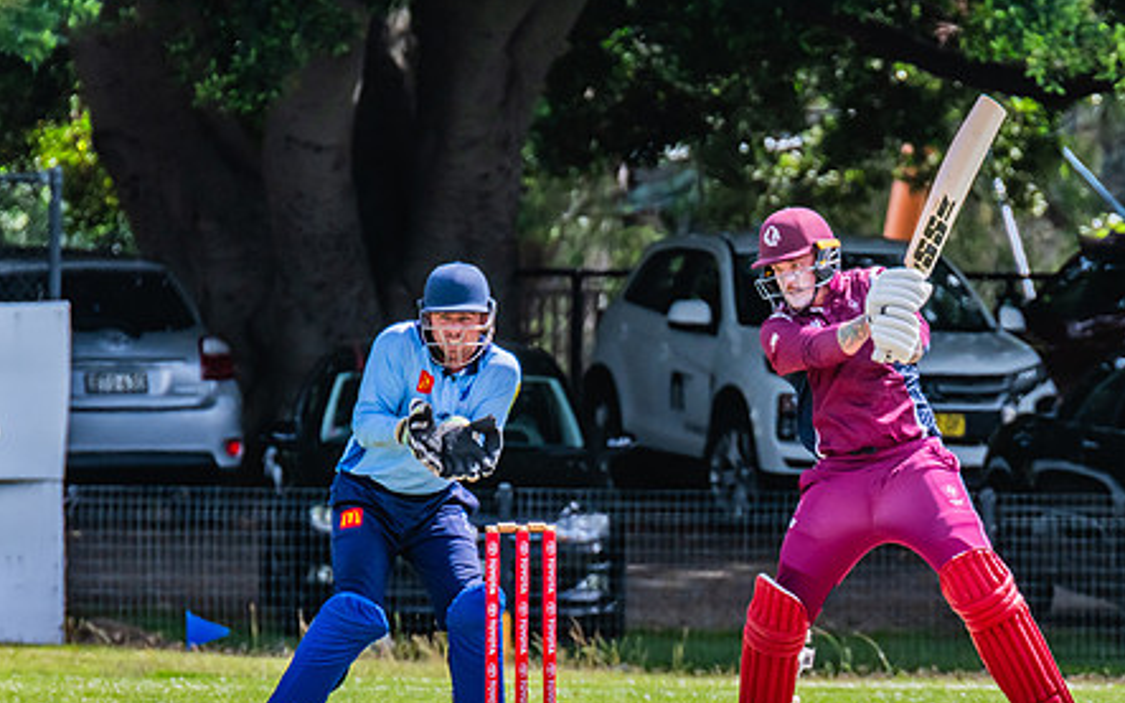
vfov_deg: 1.4
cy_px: 557
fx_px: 29591
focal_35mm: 965
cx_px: 882
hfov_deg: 2.2
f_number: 13
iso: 800
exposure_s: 1/800
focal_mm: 600
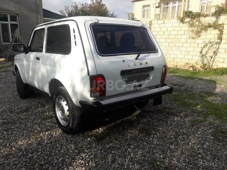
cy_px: 85
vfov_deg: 49.7
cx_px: 114
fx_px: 184
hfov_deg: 63.4
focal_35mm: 28
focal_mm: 3.7
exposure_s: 1/1199
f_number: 1.9
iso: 40
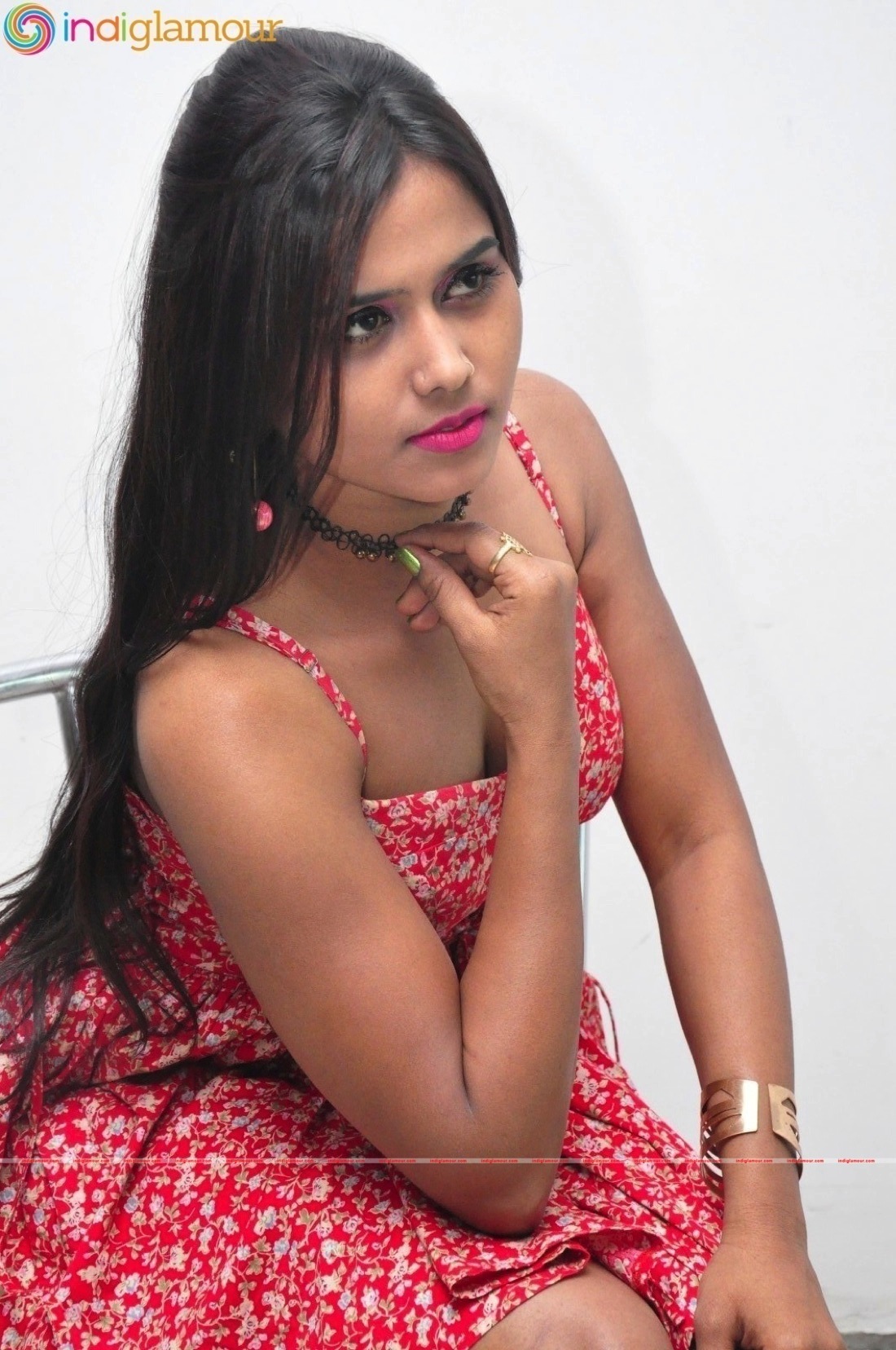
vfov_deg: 26.0
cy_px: 675
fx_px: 2919
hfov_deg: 17.5
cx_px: 448
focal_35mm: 78
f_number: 5
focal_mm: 52
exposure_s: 1/125
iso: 3200
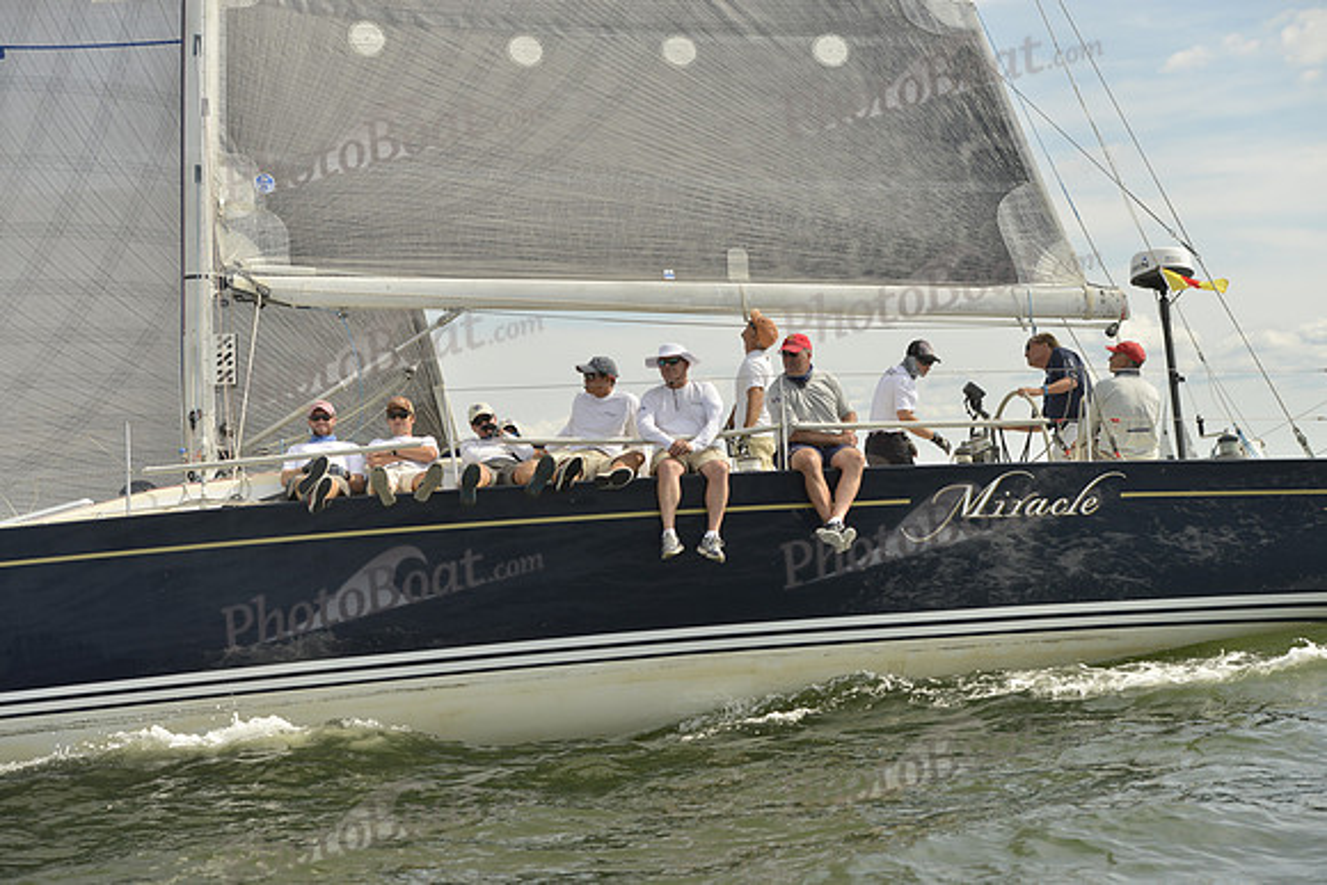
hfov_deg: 28.8
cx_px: 664
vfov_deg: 19.5
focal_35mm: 70
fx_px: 2581
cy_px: 442
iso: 200
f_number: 6.3
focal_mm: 70
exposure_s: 1/1000
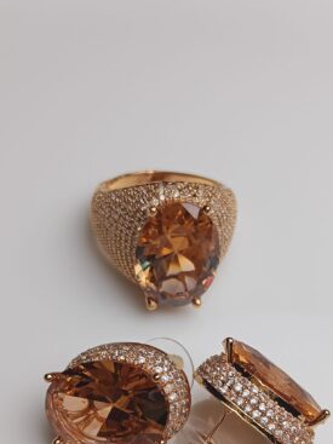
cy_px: 332
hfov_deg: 29.1
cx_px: 183
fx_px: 642
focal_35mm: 50
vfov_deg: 37.3
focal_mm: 3.98
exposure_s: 1/393
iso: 50
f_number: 1.8
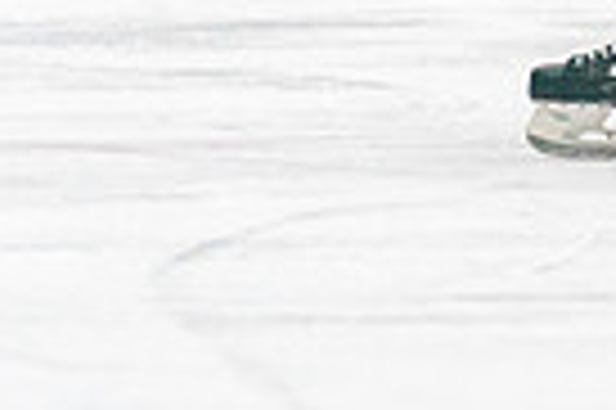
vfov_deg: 1.1
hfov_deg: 1.7
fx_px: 21021
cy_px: -368
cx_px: 1352
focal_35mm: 1230
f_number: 2.8
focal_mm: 200
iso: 3200
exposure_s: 1/1250
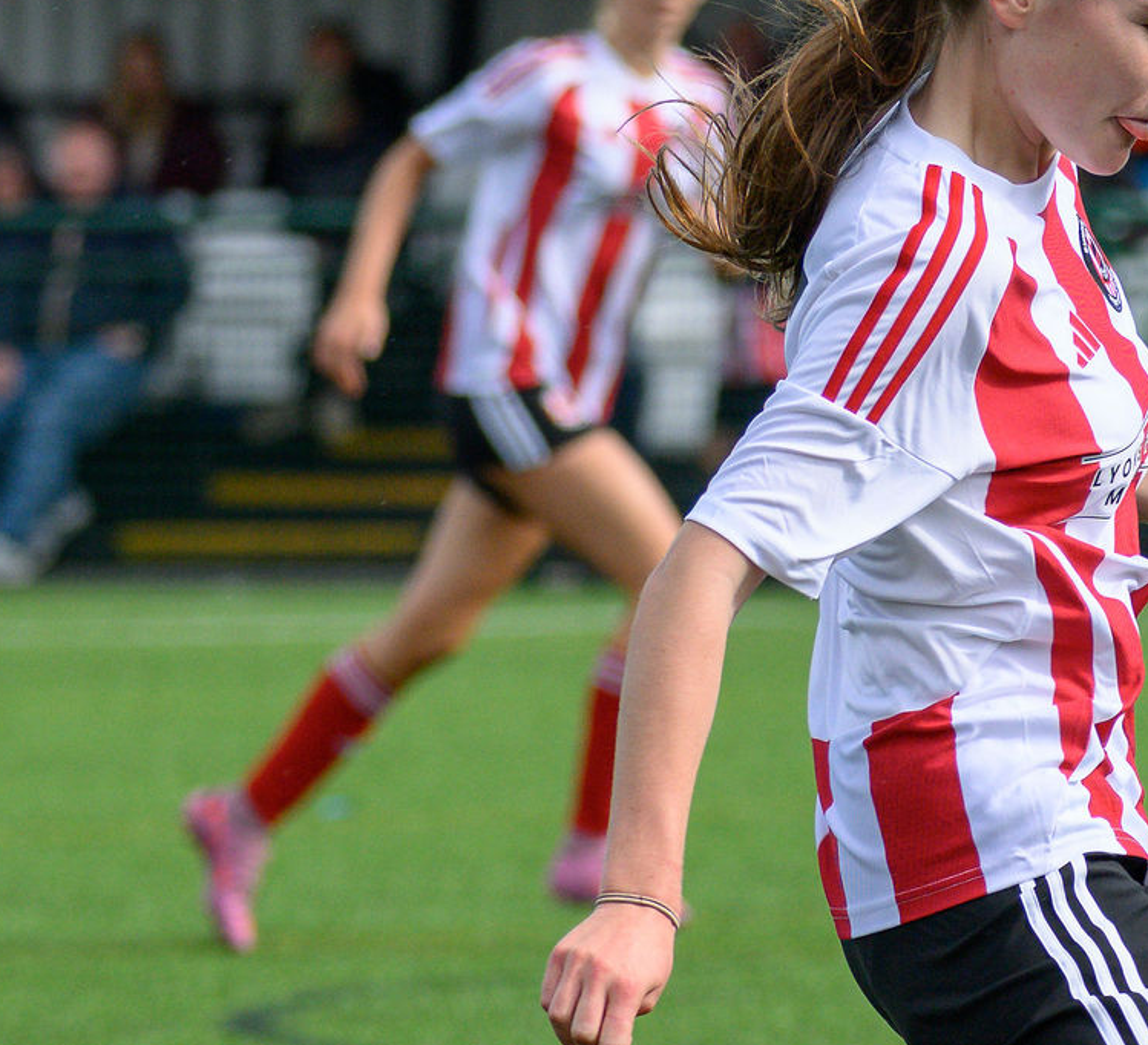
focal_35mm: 733
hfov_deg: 2.5
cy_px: 281
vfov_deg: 2.3
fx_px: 26301
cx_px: 1197
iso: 400
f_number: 4.8
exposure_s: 1/1600
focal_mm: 155
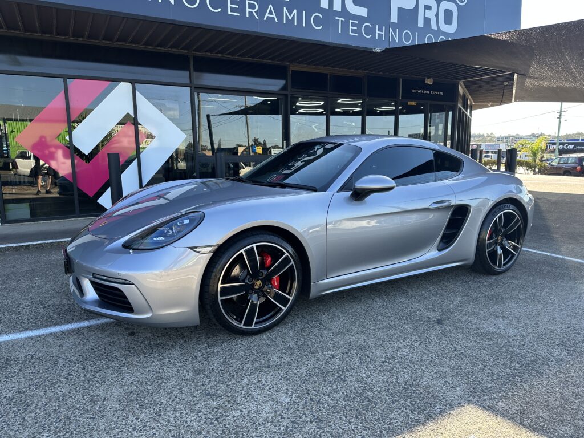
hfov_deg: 71.6
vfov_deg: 56.8
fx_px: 405
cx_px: 292
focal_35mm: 24
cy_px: 219
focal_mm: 6.86
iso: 80
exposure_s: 1/630
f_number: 1.78
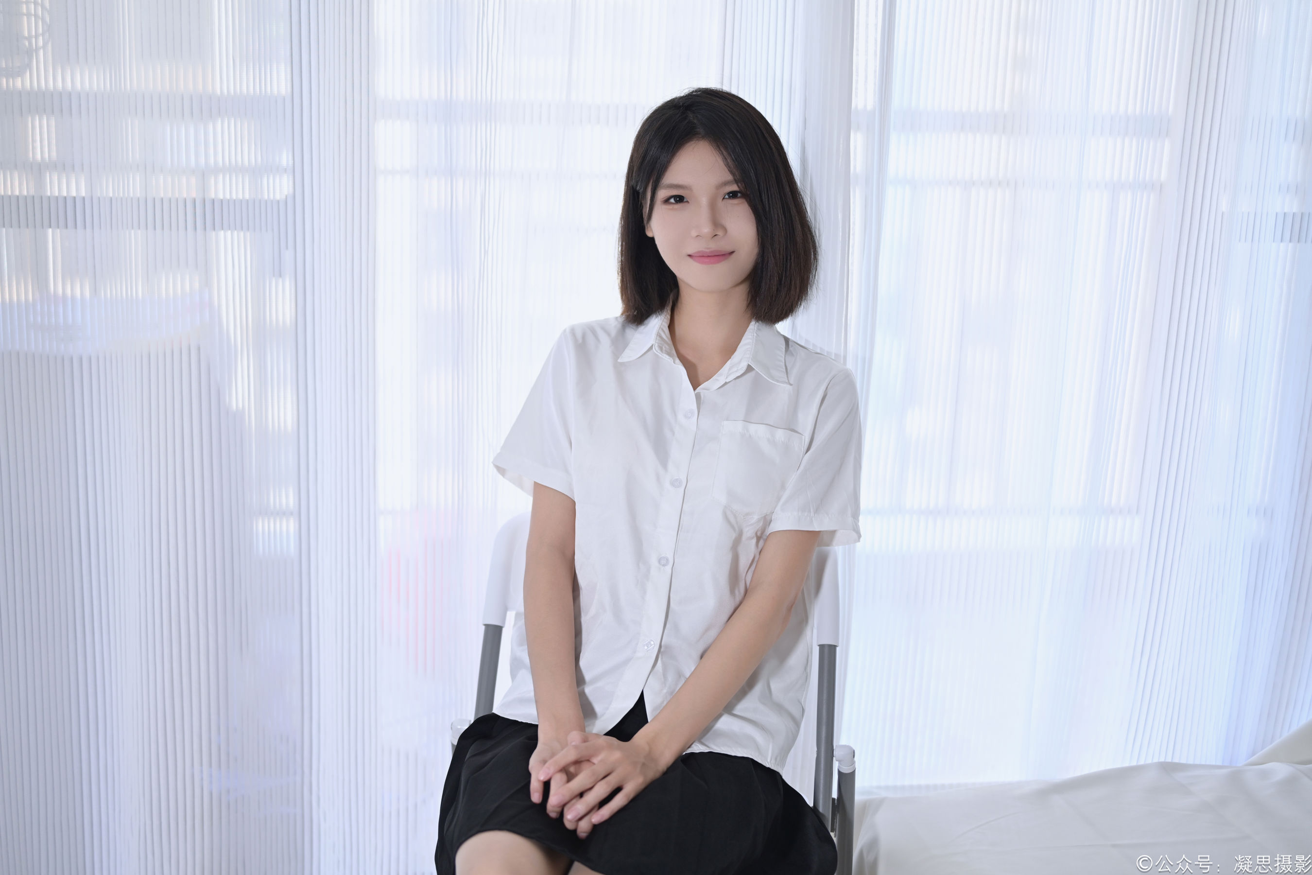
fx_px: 1822
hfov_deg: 39.6
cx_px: 656
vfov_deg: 27.0
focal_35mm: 50
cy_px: 438
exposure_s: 1/100
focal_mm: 50
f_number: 1.8
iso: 720
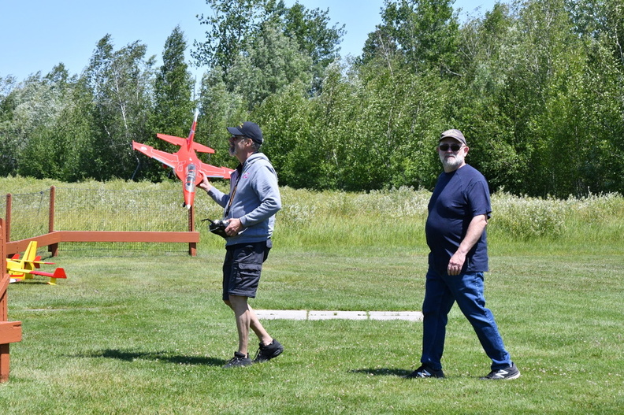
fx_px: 2079
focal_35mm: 120
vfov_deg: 11.4
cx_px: 312
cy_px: 208
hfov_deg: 17.1
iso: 800
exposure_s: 1/800
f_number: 11
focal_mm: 80
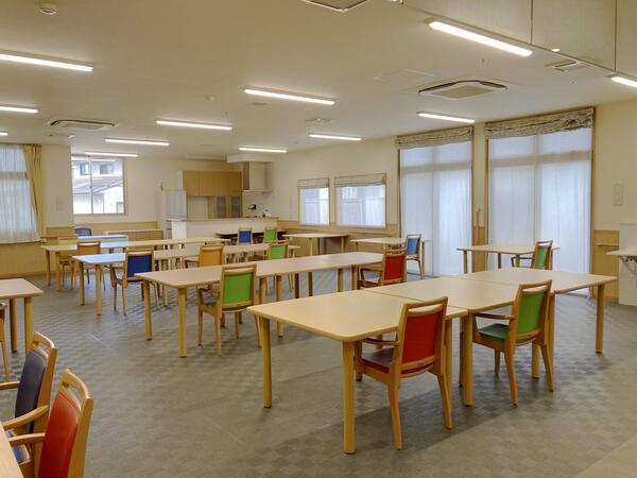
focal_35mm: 28
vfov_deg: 49.7
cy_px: 239
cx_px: 318
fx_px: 515
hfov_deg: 63.4
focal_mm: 3.99
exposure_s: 1/120
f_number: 1.8
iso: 50
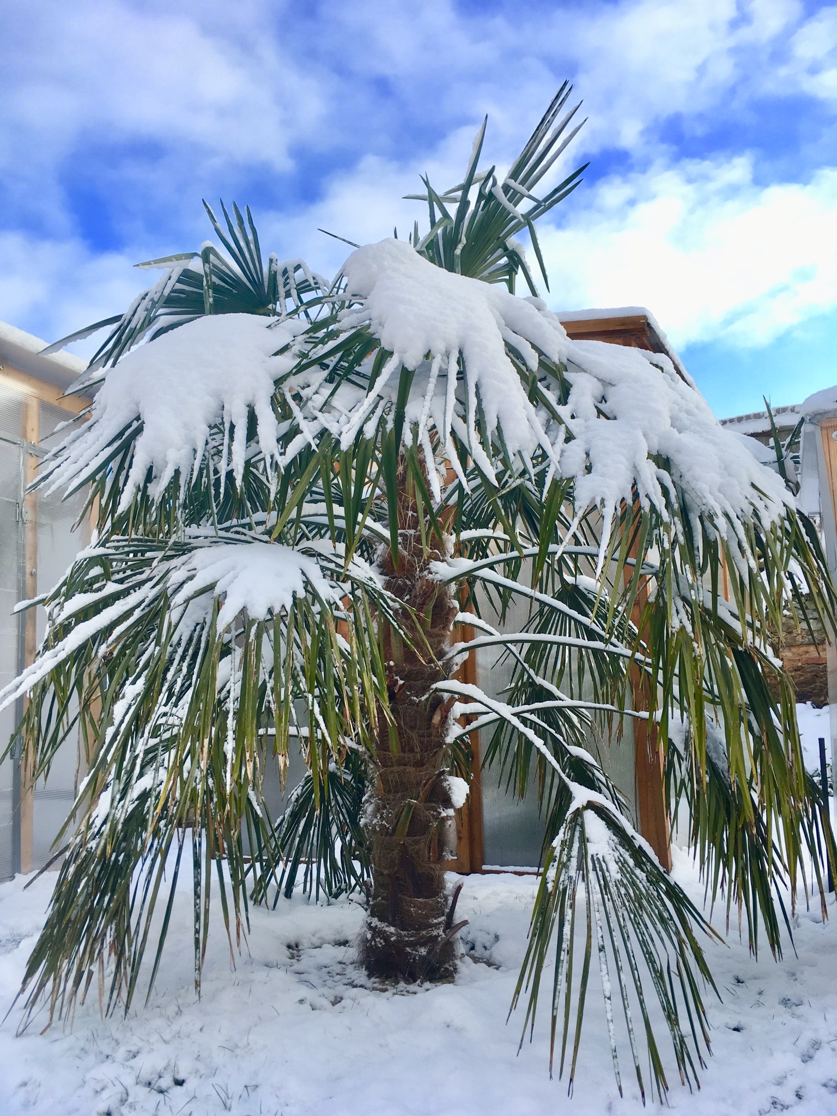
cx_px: 418
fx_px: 935
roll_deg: +1.2
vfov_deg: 61.7
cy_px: 558
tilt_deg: +12.1
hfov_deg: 48.2
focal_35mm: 29
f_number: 2.2
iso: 25
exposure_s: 1/370
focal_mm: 4.15
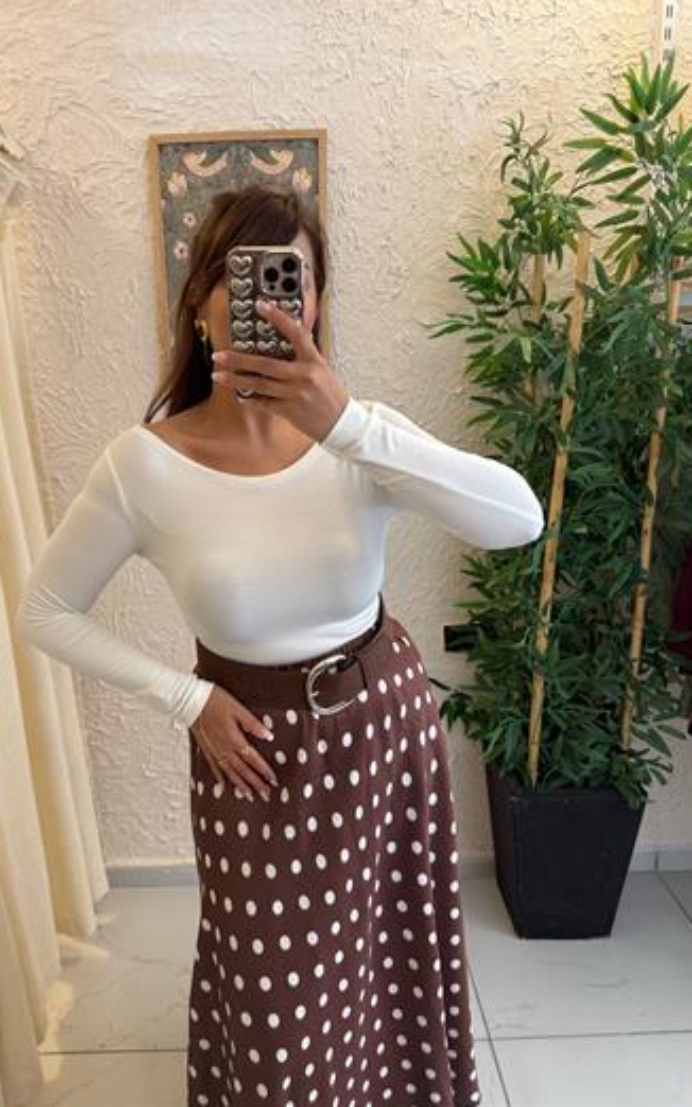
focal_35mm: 26
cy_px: 546
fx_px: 785
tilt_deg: -20.9
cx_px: 293
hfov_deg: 47.4
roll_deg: +1.5
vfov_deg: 70.4
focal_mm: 6.76
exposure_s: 1/121
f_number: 1.78
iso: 200
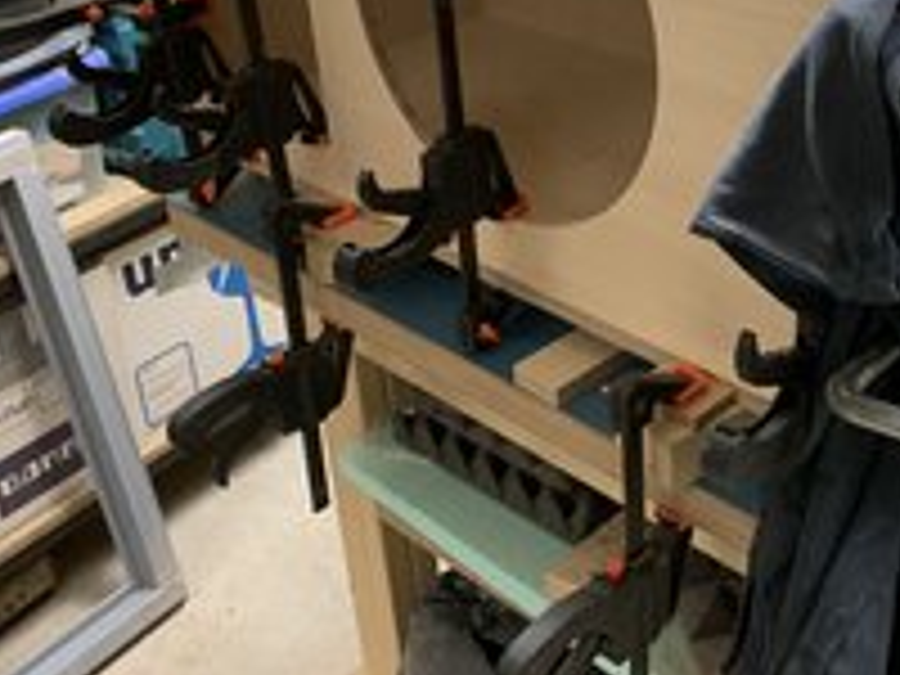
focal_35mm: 52
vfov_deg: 27.5
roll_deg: +2.3
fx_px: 1352
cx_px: 680
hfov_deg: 35.9
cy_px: 130
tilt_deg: -24.3
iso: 250
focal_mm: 4.25
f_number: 1.8
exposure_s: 1/50
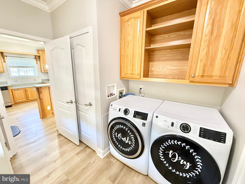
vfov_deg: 85.7
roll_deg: -1.0
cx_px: 122
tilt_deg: -12.4
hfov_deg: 102.1
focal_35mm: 14
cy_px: 92
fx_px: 99
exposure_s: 1/60
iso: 320
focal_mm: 2.22
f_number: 2.2
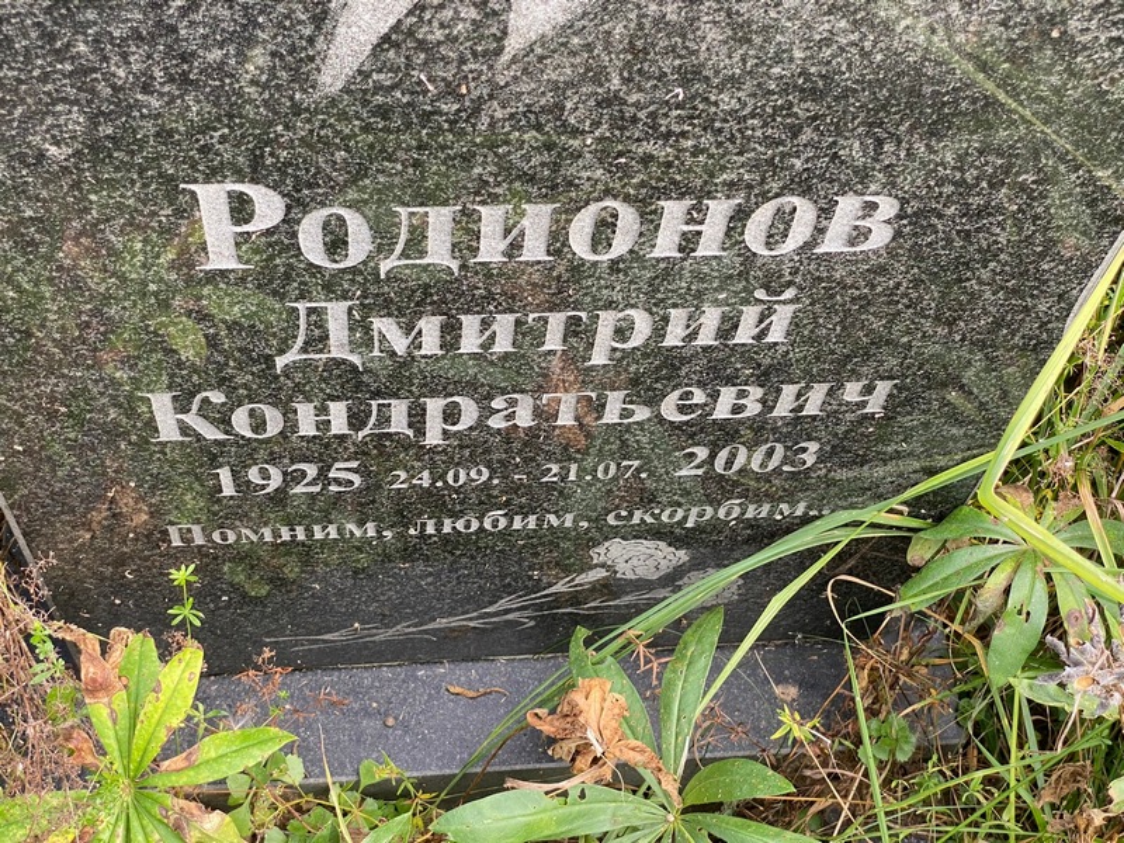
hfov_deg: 36.8
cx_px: 562
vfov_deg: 28.0
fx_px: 1688
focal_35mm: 52
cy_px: 422
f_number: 2
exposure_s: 1/121
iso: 64
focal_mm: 6
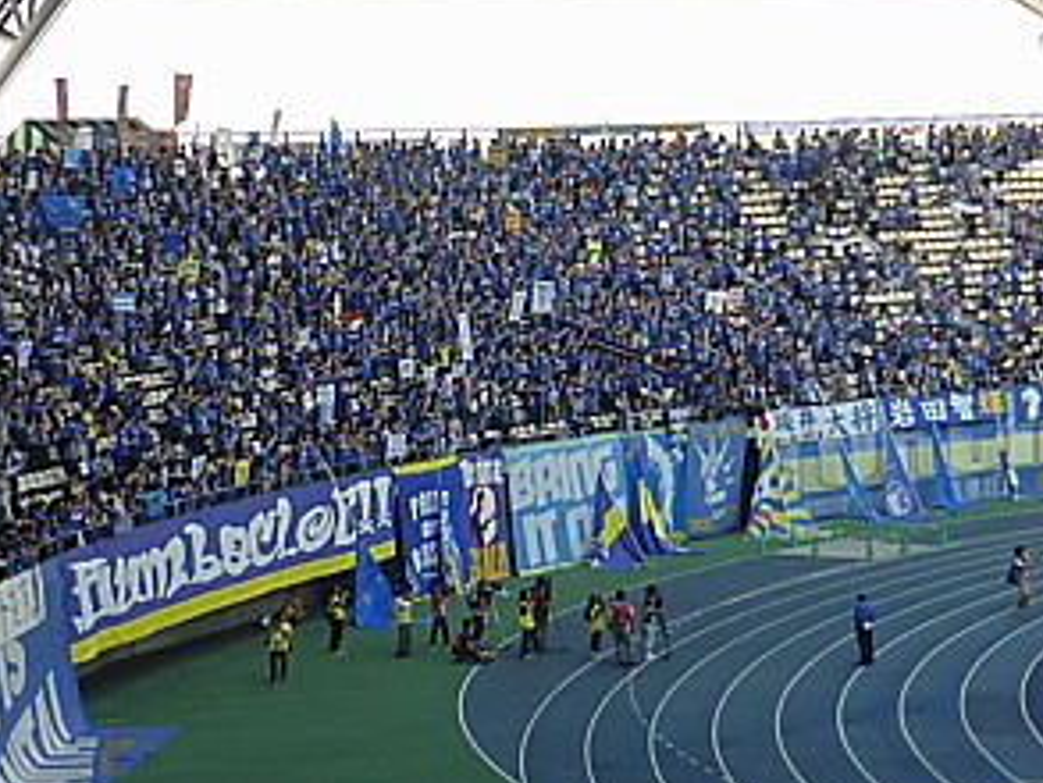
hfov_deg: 27.0
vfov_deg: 20.4
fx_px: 2170
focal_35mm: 72
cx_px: 591
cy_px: 278
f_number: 4.1
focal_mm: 7.9
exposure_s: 1/250
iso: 160
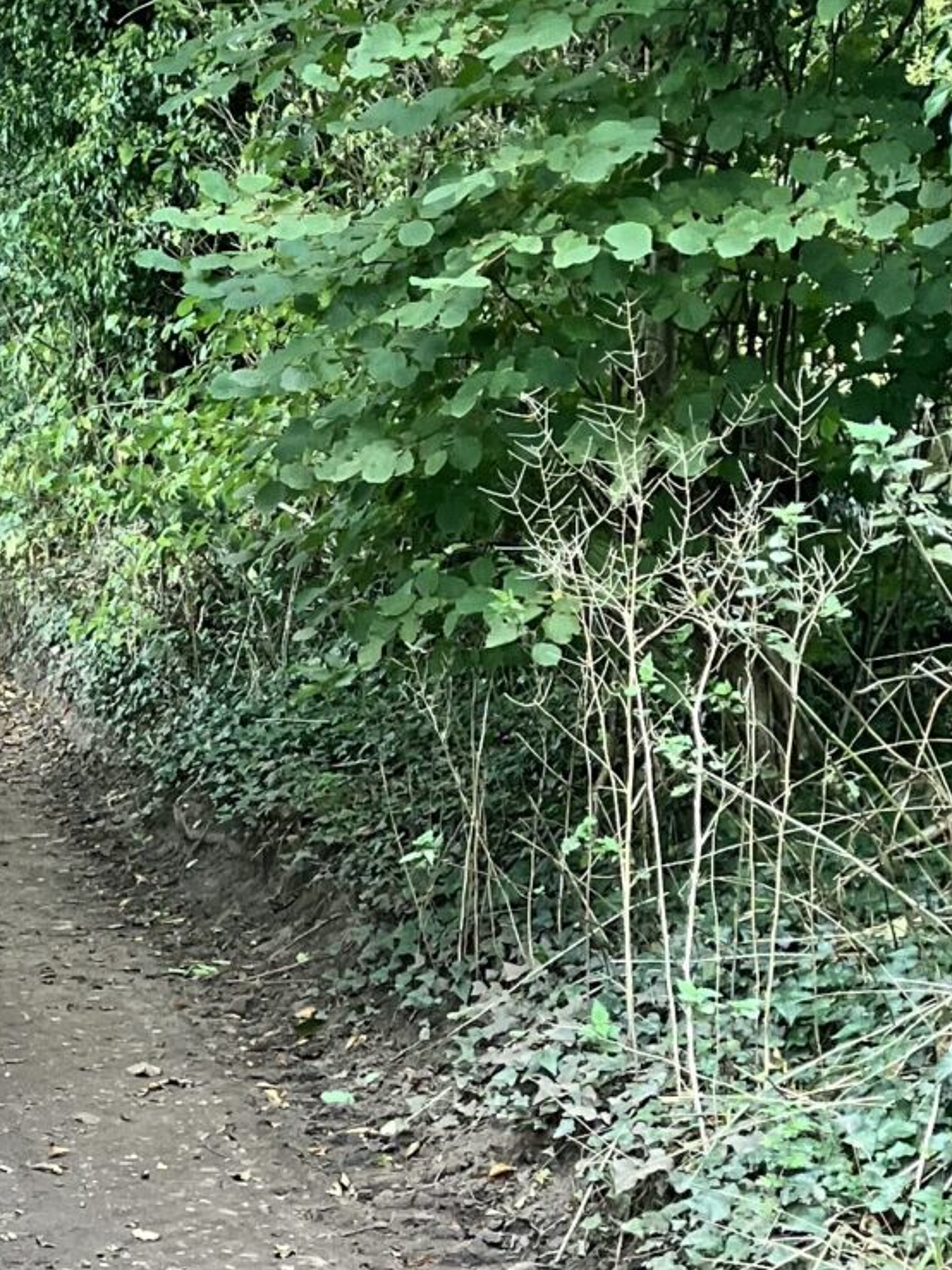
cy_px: 916
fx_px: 3558
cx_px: -529
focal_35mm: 97
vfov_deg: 20.1
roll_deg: -1.5
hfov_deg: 14.1
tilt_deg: -6.2
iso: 80
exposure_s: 1/121
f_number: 1.8
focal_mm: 3.99
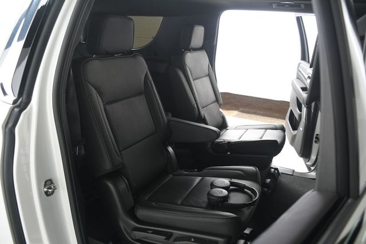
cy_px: 122
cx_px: 183
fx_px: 305
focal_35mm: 30
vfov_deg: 43.6
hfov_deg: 62.0
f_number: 3.5
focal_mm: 20
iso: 100
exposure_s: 1/160
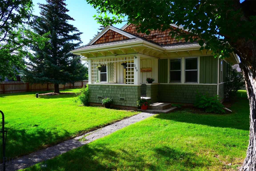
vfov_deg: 53.1
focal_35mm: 24
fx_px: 171
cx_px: 128
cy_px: 86
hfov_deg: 73.7
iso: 100
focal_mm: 16
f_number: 5.6
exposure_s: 1/250
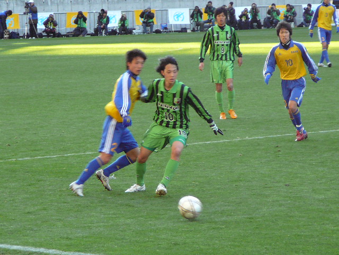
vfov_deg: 5.8
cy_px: 128
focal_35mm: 255
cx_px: 170
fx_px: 2497
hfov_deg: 7.8
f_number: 4.1
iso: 200
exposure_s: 1/125
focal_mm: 30.3
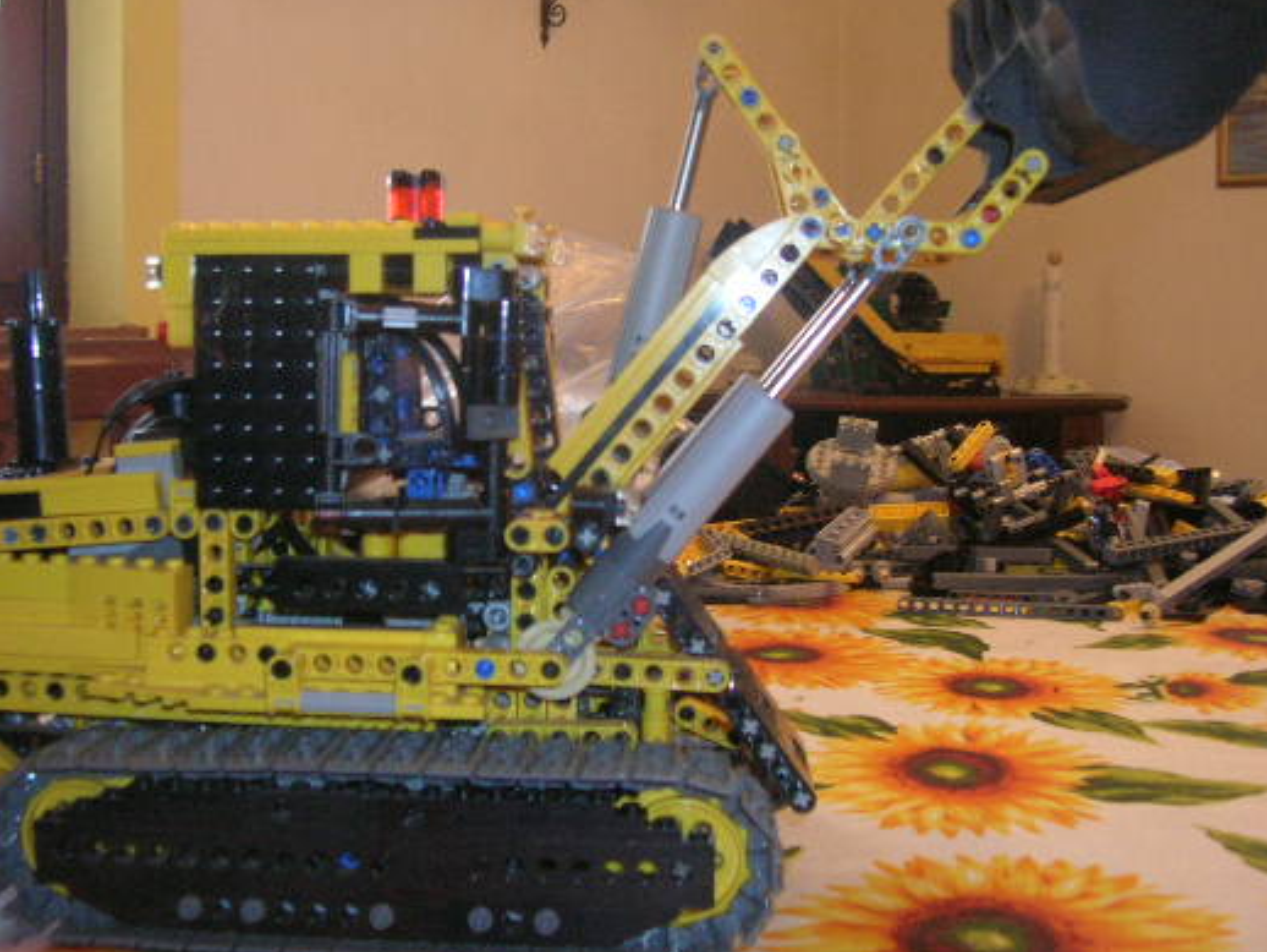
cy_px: 438
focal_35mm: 42
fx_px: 1538
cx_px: 585
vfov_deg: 34.4
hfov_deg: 44.7
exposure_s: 1/11
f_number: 2.9
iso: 200
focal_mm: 5.7
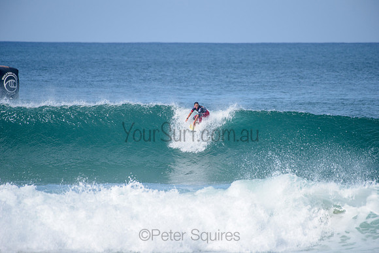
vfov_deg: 2.8
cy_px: 126
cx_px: 190
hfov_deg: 4.1
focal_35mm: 500
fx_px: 5265
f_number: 6.3
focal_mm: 500
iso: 250
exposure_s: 1/2500
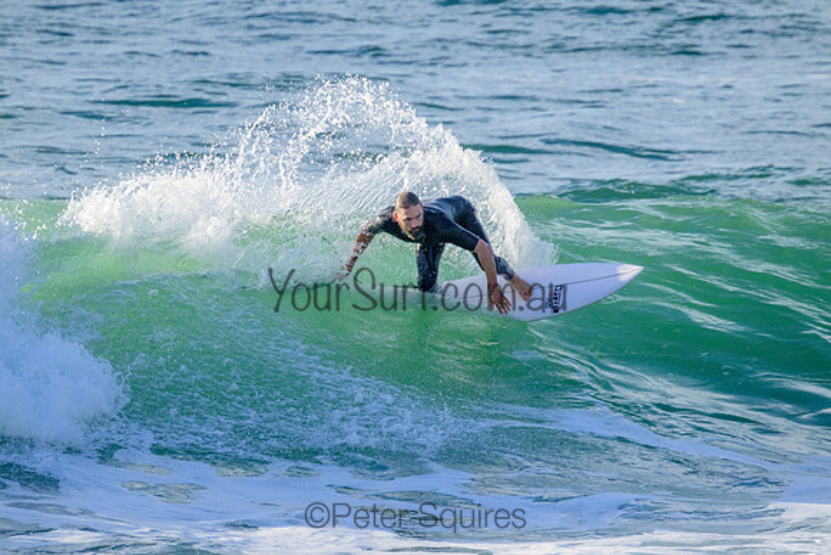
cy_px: 278
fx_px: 18470
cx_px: 416
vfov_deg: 1.7
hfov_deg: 2.6
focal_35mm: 800
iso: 1800
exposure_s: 1/2000
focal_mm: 800
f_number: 11
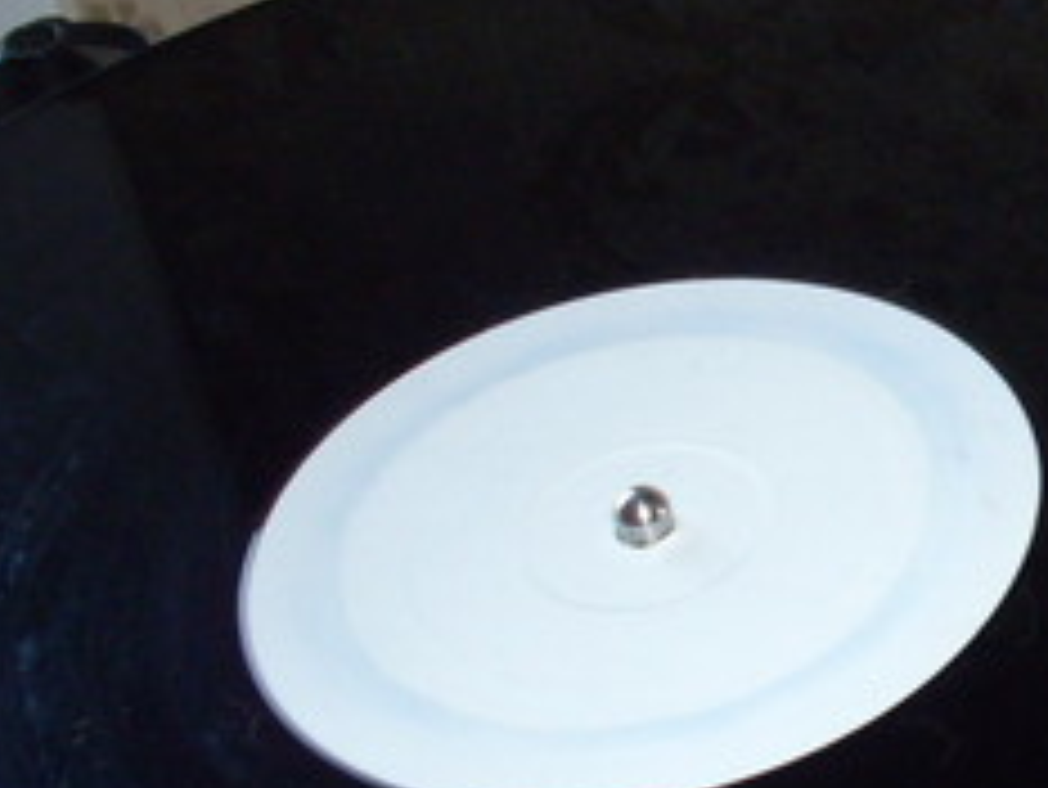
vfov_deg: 11.7
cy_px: 437
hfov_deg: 14.5
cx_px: 1547
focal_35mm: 127
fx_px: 3847
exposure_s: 1/50
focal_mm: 6.2
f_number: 2.8
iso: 160
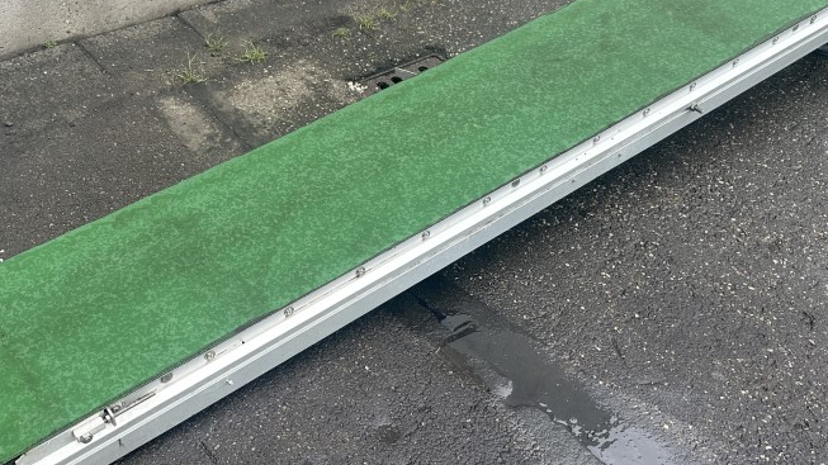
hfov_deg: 49.3
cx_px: 364
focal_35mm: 41
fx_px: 900
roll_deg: -4.6
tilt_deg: -43.0
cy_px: 229
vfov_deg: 29.0
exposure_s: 1/580
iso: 80
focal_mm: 6.86
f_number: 1.78
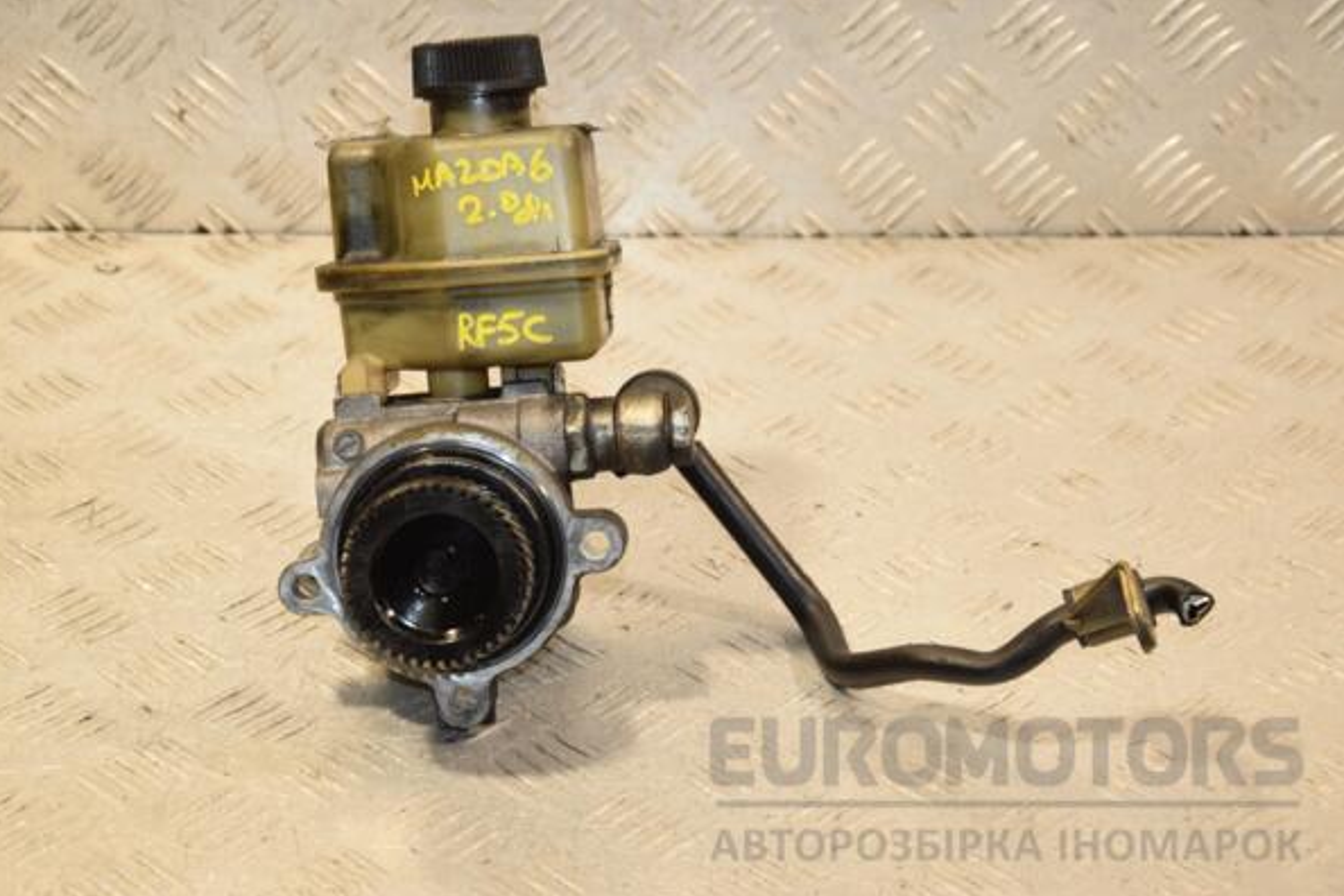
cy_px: 450
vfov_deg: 14.6
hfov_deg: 21.7
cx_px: 667
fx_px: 3509
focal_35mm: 94
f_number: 6.3
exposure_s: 1/200
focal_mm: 62
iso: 800
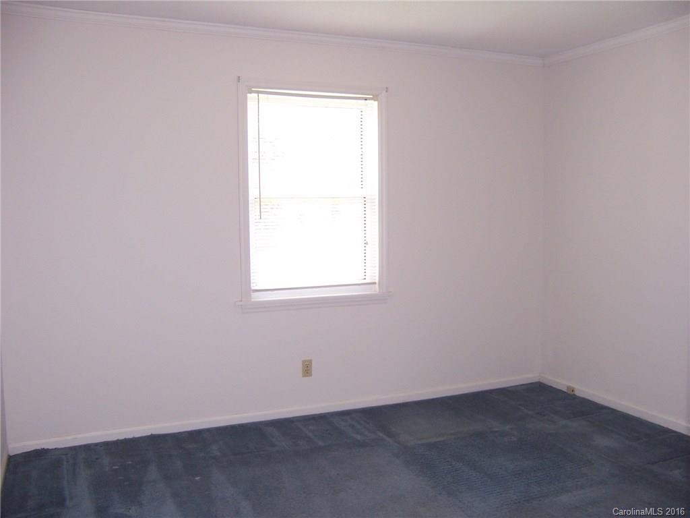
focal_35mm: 33
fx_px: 658
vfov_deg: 42.9
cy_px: 259
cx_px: 345
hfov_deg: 55.4
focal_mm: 5.5
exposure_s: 1/60
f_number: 2.8
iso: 140
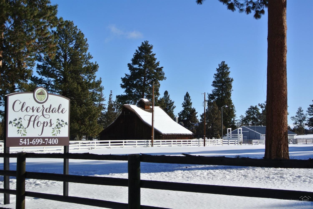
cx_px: 156
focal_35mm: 52
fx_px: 452
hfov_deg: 38.2
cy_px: 104
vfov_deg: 26.0
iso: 100
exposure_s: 1/1000
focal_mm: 19.6
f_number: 5
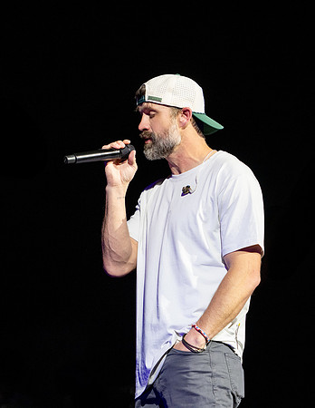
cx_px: 183
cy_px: 197
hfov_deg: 6.8
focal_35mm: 221
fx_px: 2631
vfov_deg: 8.9
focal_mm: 150
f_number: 2.8
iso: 1250
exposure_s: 1/250
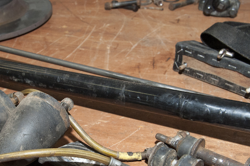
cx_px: 70
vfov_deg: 22.8
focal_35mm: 59
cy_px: 117
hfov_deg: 33.4
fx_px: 409
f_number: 9
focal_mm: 27
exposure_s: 1/160
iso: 3200
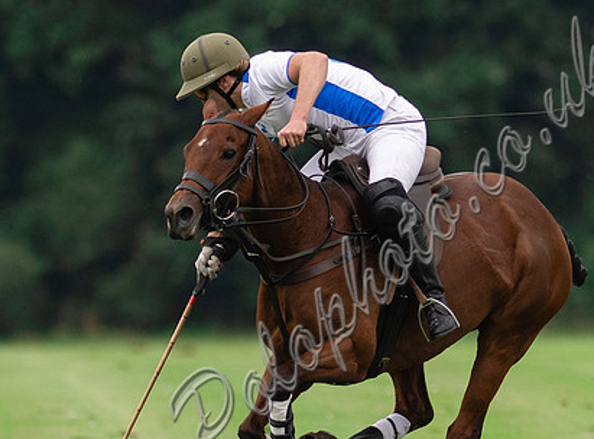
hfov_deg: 1.5
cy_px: 411
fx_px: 23205
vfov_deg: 1.1
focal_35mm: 1359
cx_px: 215
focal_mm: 300
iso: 500
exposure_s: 1/1600
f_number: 3.2
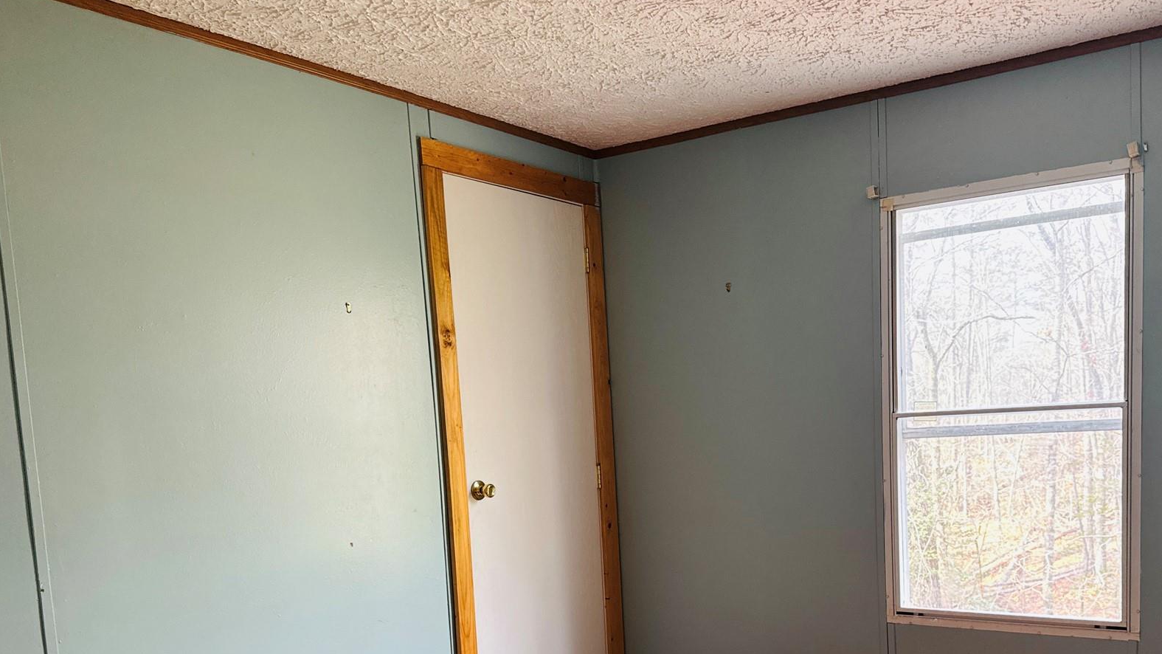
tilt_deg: -7.2
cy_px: 538
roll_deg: +2.4
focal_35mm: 34
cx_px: 695
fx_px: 1048
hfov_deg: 57.6
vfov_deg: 33.5
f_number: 1.78
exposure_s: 1/121
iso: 200
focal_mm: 6.76
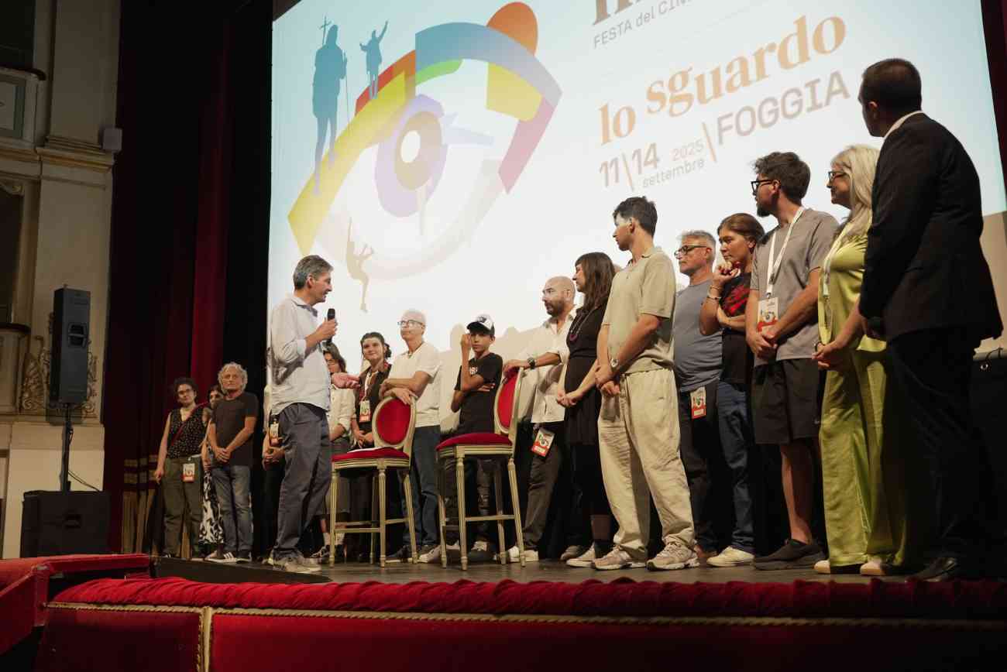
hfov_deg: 54.4
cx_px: 504
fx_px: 979
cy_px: 336
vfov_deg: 37.9
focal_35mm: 35
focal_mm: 35
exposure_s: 1/200
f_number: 2.8
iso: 2500
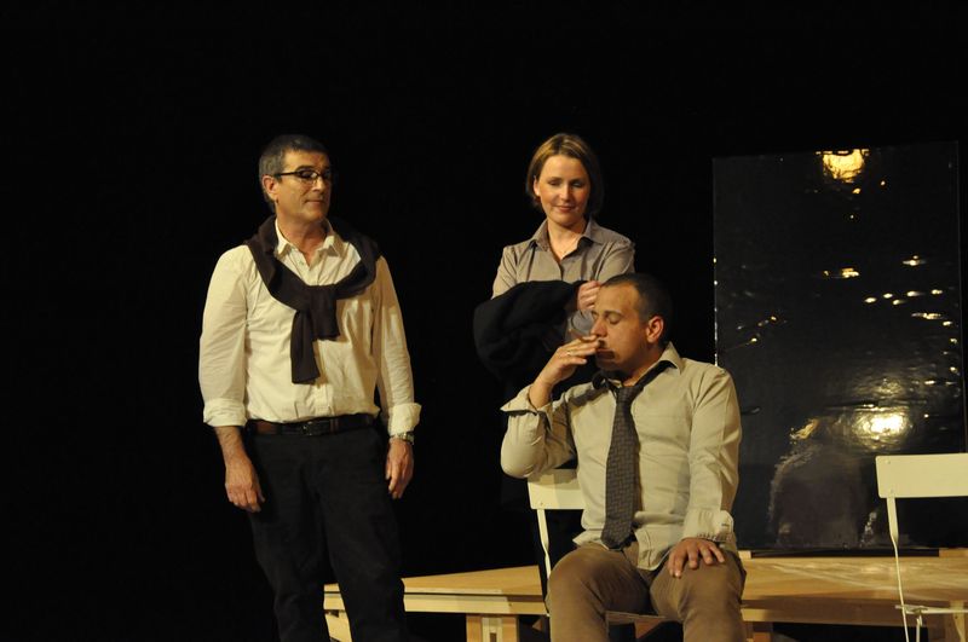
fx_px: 2819
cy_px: 321
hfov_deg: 19.5
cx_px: 484
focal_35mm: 105
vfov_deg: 13.0
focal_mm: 70
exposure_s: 1/90
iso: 3200
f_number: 6.7
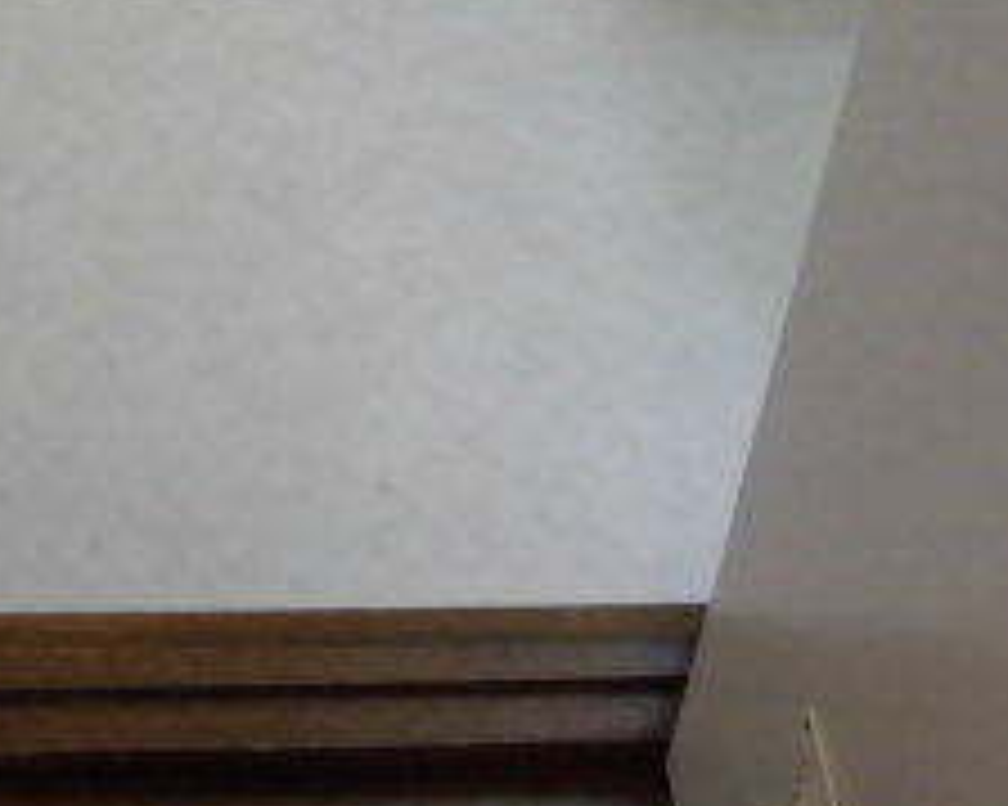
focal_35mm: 67
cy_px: -63
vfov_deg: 21.7
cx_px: 0
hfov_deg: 26.8
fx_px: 1998
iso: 320
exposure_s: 1/30
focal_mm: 4.3
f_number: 3.1
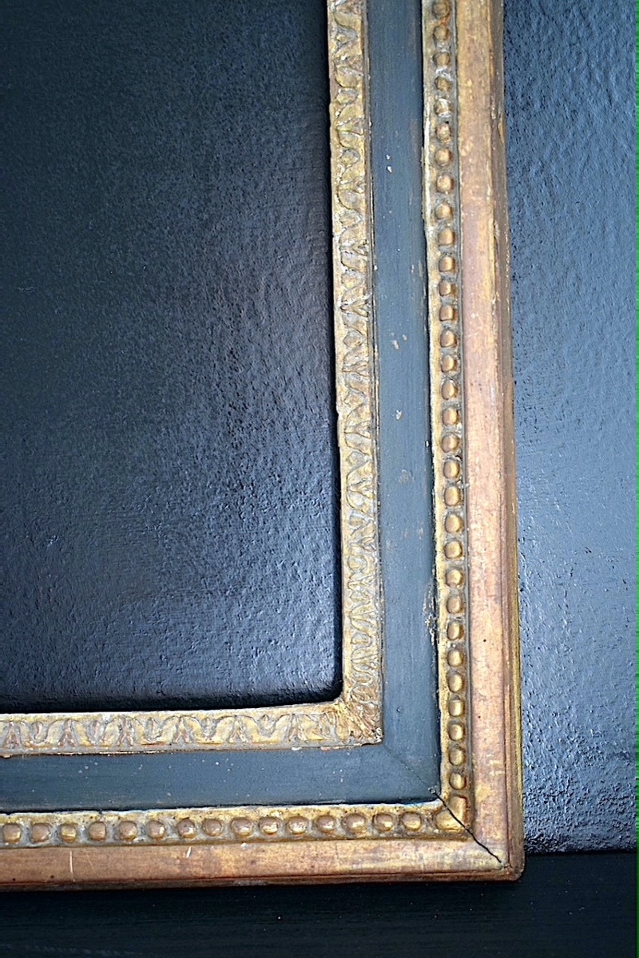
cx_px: 320
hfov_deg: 28.1
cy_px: 479
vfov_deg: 41.1
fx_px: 1278
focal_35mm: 48
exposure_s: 1/60
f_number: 4.5
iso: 1800
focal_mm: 32
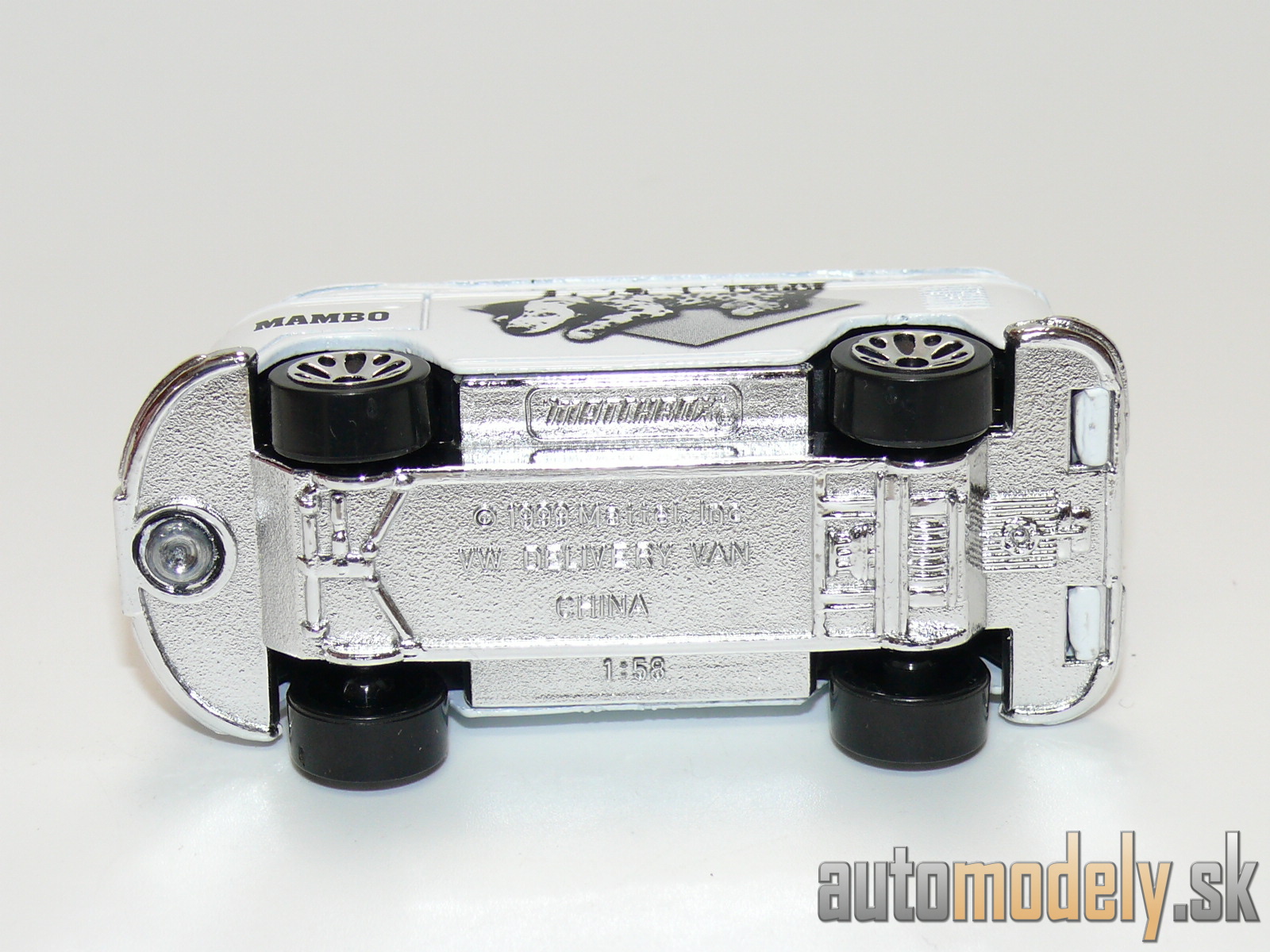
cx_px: 635
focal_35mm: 103
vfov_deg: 14.4
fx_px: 3779
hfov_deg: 19.1
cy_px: 476
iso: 100
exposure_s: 1/30
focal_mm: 13.5
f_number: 4
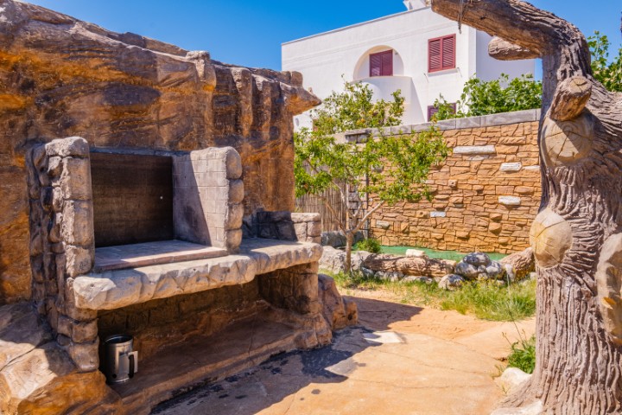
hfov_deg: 71.5
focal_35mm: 25
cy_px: 208
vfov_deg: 51.3
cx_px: 311
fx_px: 432
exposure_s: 1/100
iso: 250
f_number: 14
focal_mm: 16.6
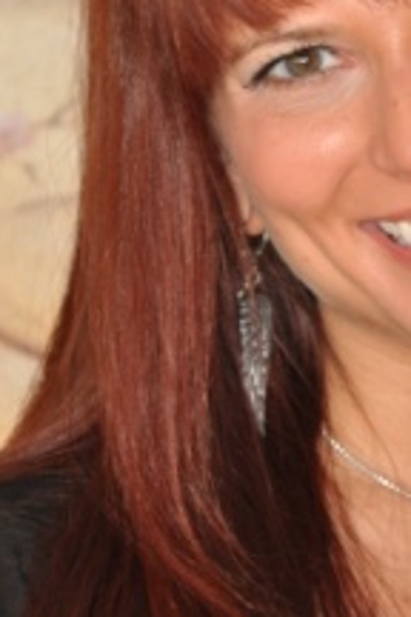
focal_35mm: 327
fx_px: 5600
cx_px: 368
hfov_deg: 4.2
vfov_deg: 6.3
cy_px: 191
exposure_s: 1/30
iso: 800
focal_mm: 105
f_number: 5.6
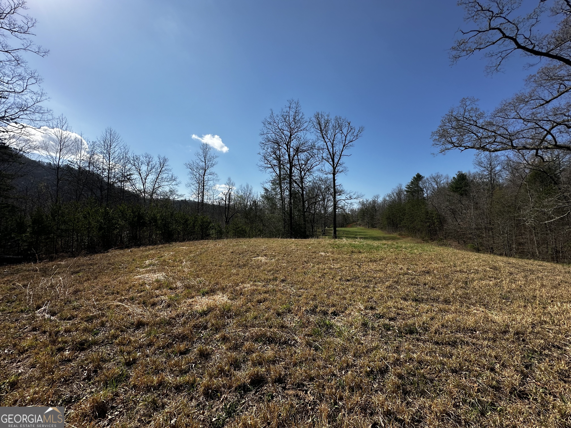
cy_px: 214
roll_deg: -0.5
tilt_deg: +3.5
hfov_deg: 102.1
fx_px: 231
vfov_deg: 85.7
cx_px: 286
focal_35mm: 14
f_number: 2.2
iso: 50
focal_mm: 2.22
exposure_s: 1/2564
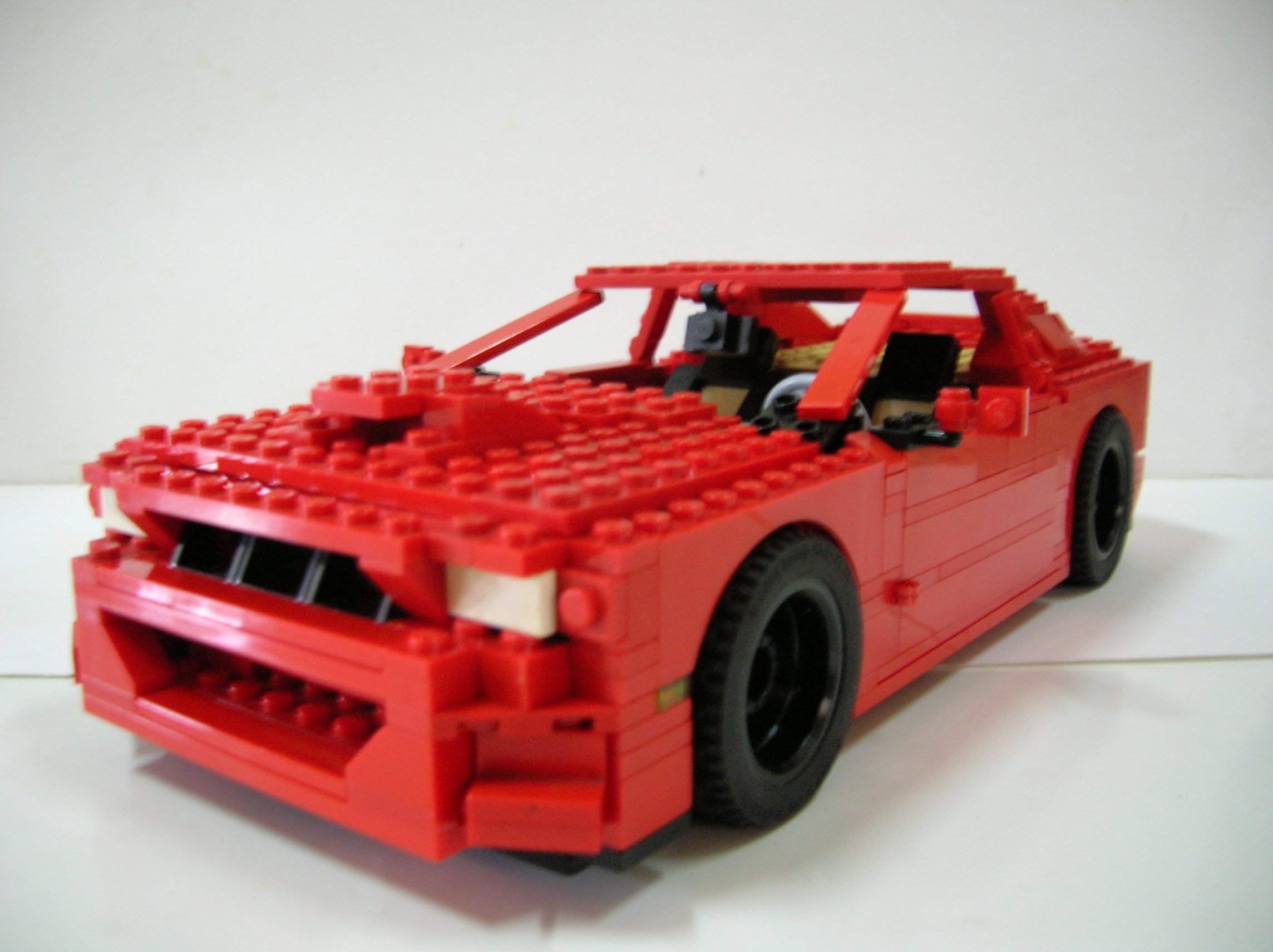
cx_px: 636
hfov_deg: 54.0
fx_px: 1249
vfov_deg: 41.7
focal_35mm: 34
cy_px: 476
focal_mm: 5.7
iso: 100
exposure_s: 1/3.9
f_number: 2.9
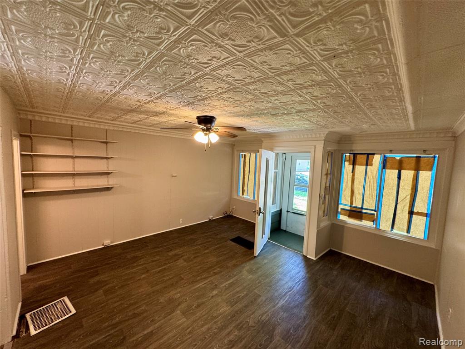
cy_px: 174
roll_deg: -2.6
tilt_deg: -4.0
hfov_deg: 102.1
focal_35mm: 14
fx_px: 188
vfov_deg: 85.7
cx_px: 232
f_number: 2.2
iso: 160
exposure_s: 1/60
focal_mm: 2.22
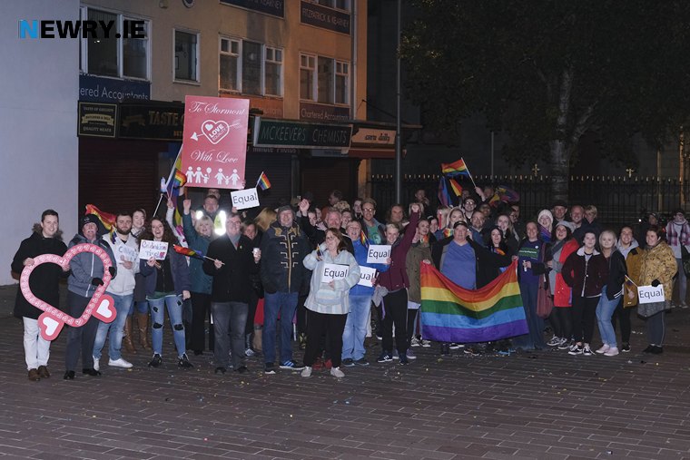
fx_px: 1016
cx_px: 345
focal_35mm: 53
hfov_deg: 37.5
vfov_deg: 25.5
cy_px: 230
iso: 1600
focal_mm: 35
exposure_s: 1/60
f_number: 5.6
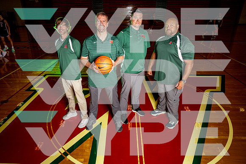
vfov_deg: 53.2
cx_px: 123
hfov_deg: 73.7
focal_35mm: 24
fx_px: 164
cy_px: 82
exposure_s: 1/250
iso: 200
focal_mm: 24
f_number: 8
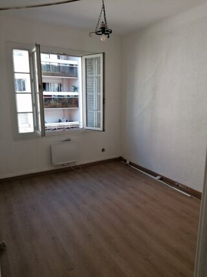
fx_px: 215
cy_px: 138
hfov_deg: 51.3
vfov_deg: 65.3
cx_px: 104
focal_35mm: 27
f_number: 1.8
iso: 64
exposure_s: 1/100
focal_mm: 4.75
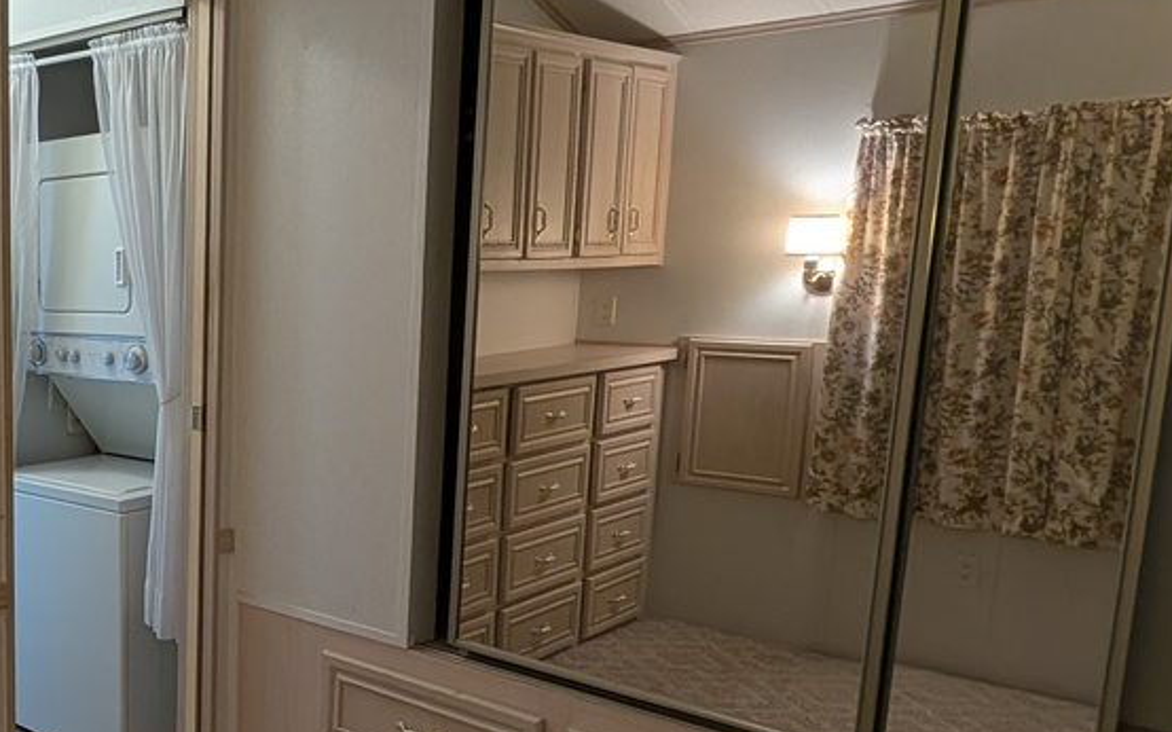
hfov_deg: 49.2
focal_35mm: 33
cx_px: 38
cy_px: 444
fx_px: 1054
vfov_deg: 38.1
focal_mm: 2.02
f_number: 1.7
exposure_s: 1/40
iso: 122
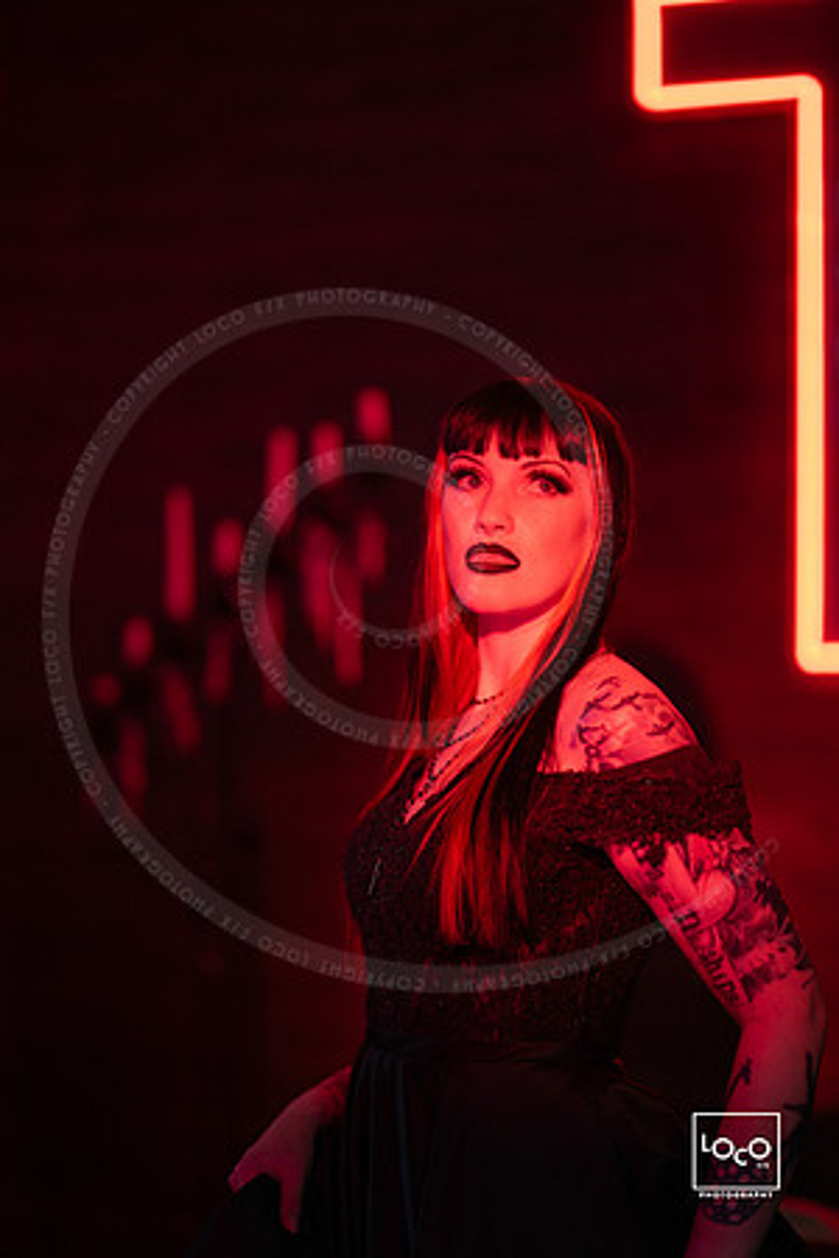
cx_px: 420
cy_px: 629
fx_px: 2971
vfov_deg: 23.9
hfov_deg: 16.1
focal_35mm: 85
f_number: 1.3
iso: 320
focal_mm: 85
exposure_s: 1/320
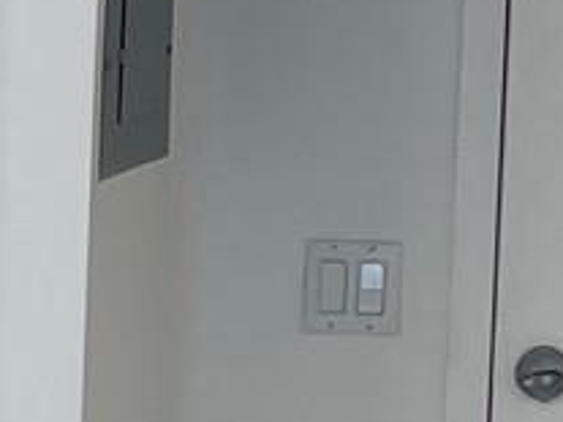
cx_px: -577
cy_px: 463
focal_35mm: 193
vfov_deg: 7.6
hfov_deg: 9.5
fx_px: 3137
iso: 40
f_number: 1.6
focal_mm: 5.1
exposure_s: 1/120
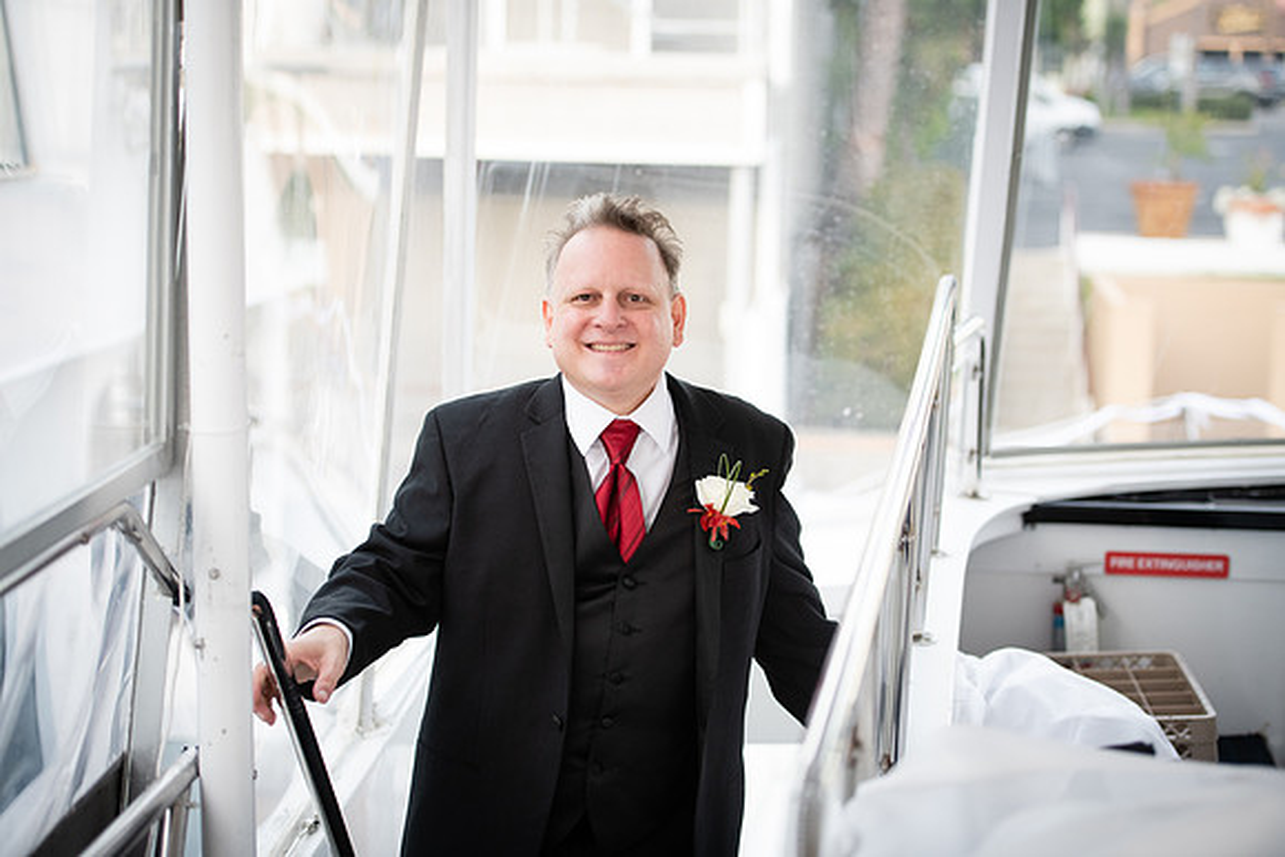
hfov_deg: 28.8
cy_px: 428
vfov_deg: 19.5
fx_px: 2499
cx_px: 642
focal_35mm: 70
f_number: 2.8
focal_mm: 70
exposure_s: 1/640
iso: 1000
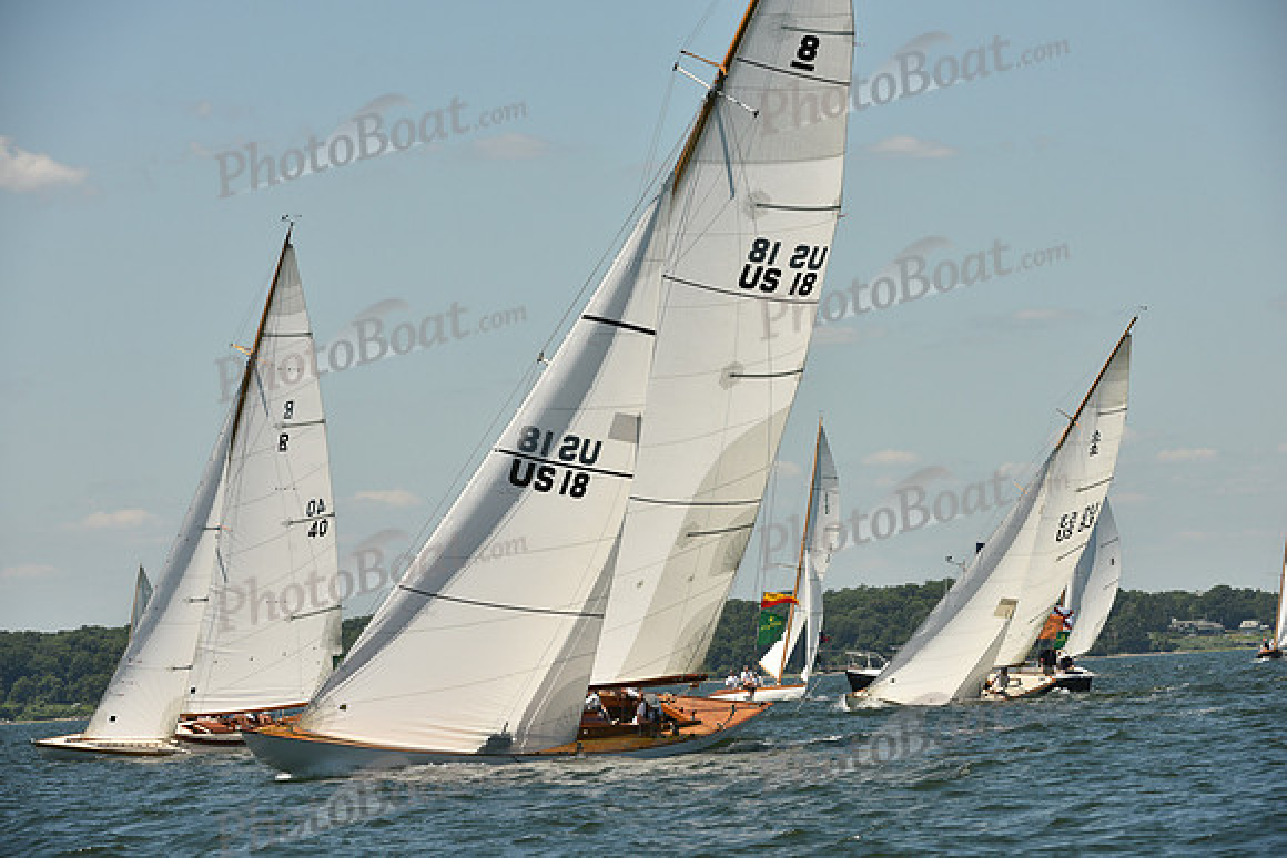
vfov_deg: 6.9
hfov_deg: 10.3
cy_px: 429
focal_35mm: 200
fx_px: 7151
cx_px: 644
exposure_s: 1/1000
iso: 250
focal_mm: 200
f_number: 8
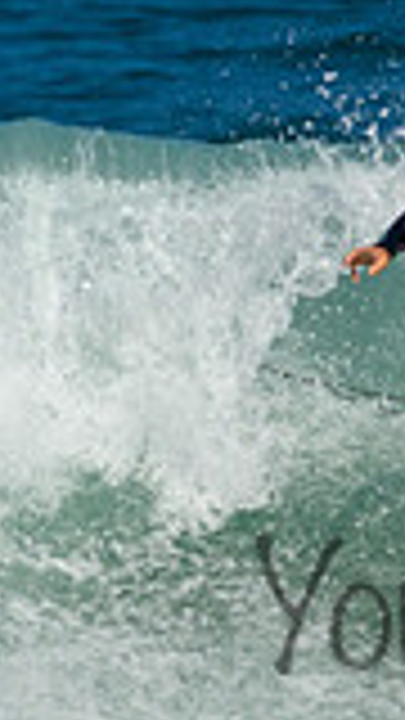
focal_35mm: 3499
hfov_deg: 0.3
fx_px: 66801
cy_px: 533
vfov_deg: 0.6
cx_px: 524
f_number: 11
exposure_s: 1/2000
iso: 640
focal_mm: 800
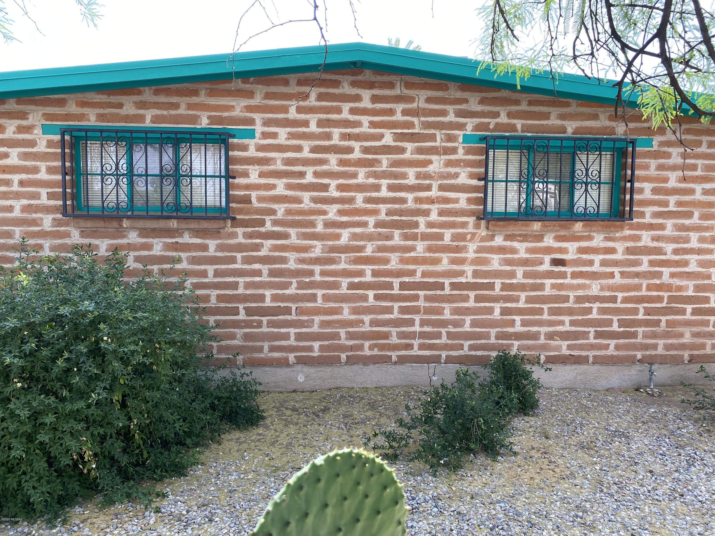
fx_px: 537
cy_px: 268
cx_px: 358
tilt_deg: -5.1
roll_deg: -1.2
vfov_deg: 53.1
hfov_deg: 67.3
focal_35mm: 26
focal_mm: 4.25
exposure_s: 1/358
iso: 32
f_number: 1.8
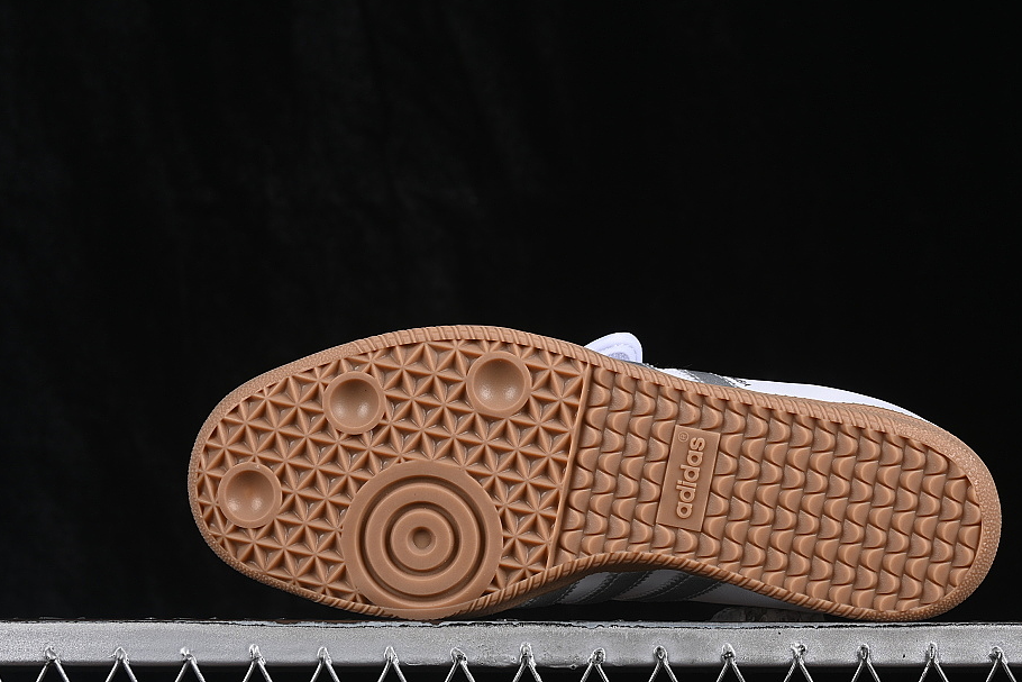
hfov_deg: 22.8
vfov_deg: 15.4
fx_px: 2527
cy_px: 370
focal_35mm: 89
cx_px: 599
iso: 160
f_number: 8
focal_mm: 50
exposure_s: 1/80
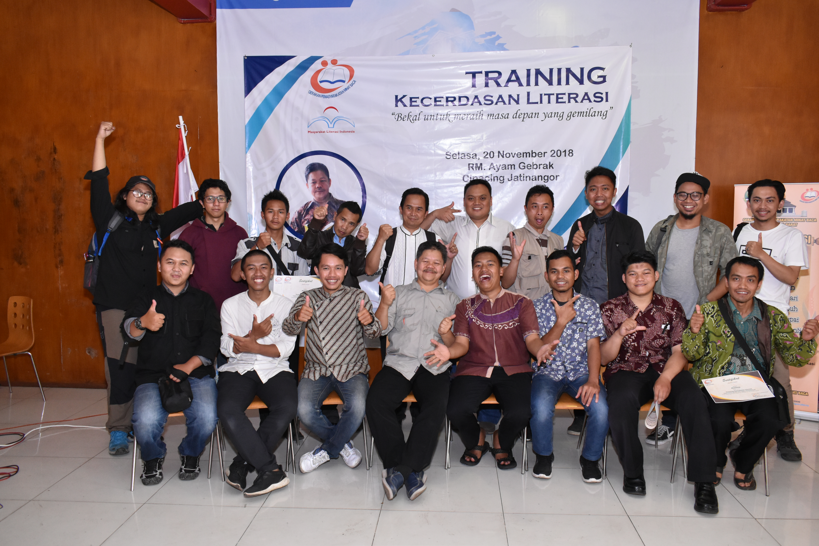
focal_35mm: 30
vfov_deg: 43.6
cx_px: 410
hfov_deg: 61.9
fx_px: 682
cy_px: 273
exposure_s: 1/100
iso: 1600
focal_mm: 20
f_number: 5.6
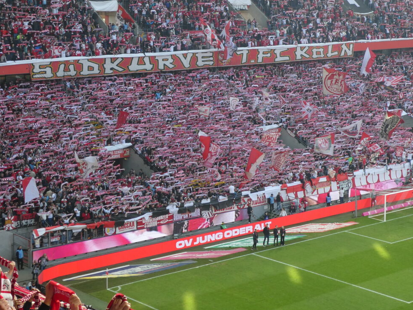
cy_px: 79
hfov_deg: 23.8
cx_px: 262
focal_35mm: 82
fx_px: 978
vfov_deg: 17.9
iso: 80
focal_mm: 9
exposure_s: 1/80
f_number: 4.1
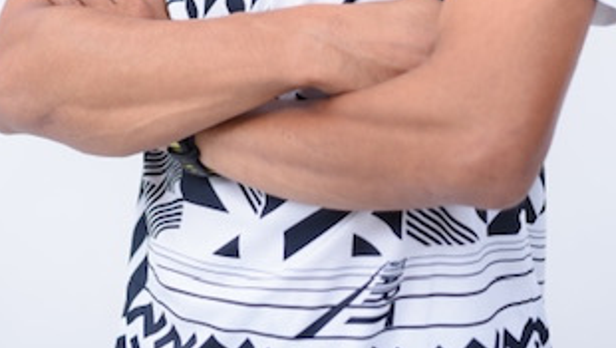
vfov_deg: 10.6
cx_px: 341
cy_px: -268
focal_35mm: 108
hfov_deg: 19.8
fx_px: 1766
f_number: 2.5
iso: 200
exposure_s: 1/125
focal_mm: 50
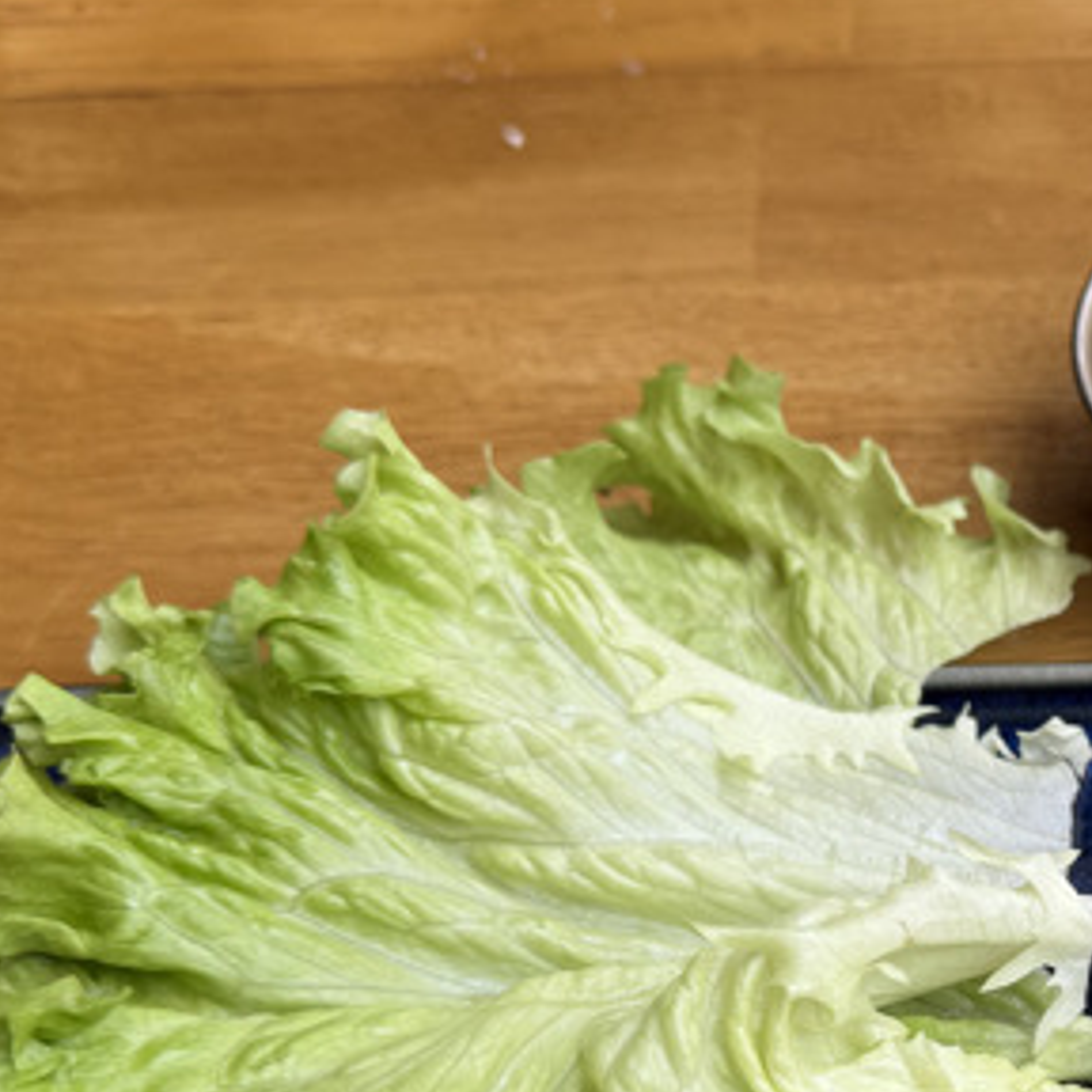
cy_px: 872
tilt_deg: -60.4
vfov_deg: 28.5
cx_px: 1138
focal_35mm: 59
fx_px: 2106
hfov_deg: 27.1
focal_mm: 6.76
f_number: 1.78
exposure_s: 1/218
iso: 64
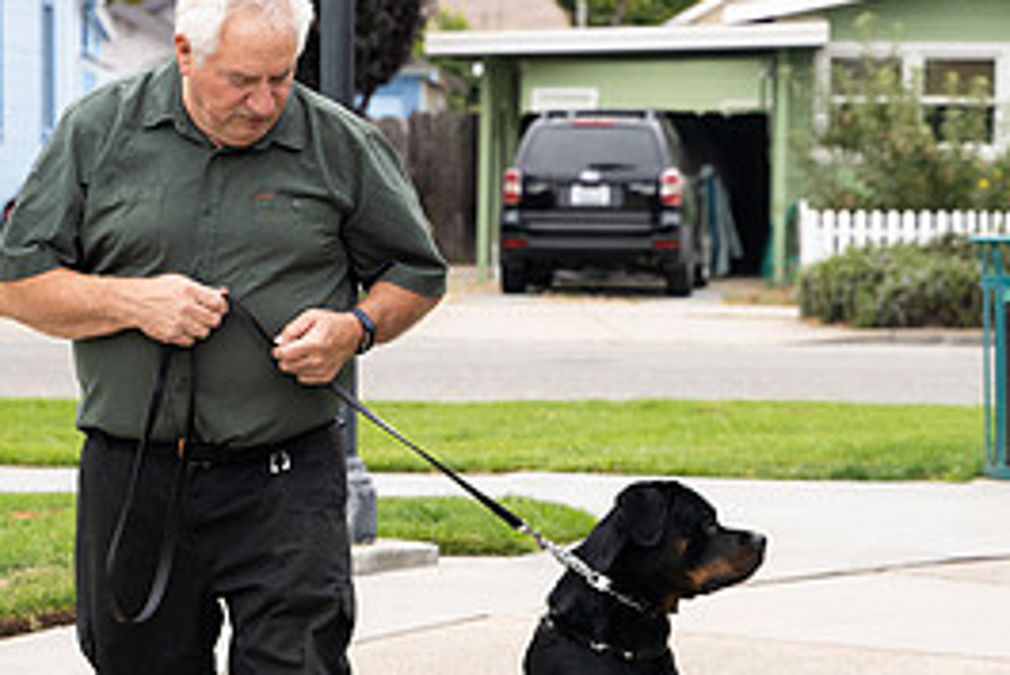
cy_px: 566
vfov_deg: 9.2
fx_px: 4182
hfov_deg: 13.8
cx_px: 450
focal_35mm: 149
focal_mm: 68
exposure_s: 1/500
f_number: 4
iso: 640
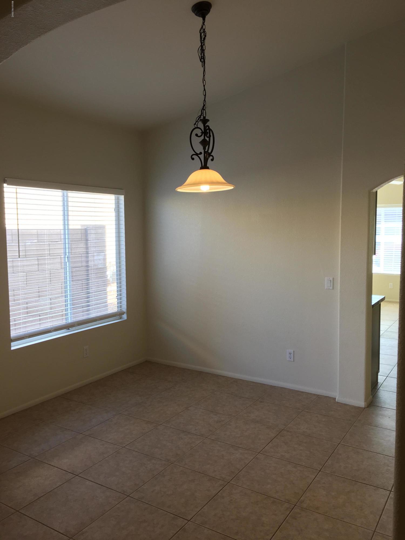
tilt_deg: -4.4
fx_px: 452
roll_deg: -1.8
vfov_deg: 61.7
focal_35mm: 29
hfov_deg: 48.2
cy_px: 270
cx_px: 202
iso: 25
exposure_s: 1/30
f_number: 2.2
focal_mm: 4.15
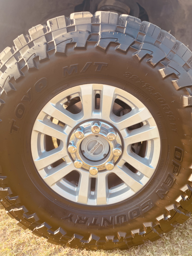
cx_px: 96
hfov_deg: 53.1
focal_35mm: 26
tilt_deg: -10.7
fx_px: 192
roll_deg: -0.3
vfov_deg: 67.3
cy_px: 128
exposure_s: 1/310
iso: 40
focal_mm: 4.2
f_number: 1.6
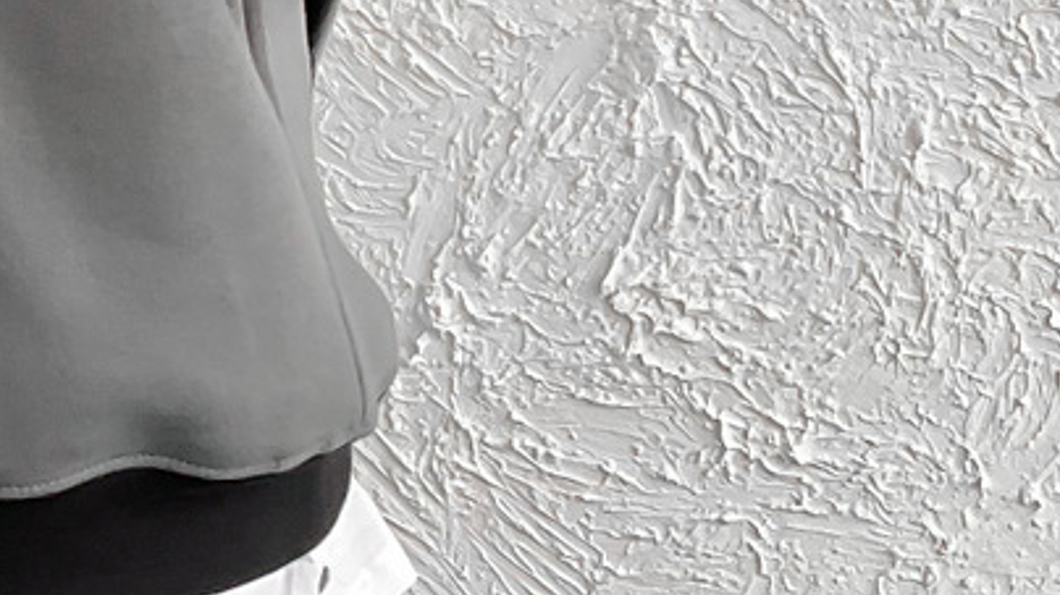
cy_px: 215
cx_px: -433
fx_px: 3512
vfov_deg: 9.7
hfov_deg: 16.0
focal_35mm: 125
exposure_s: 1/120
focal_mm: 3
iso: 40
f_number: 1.8
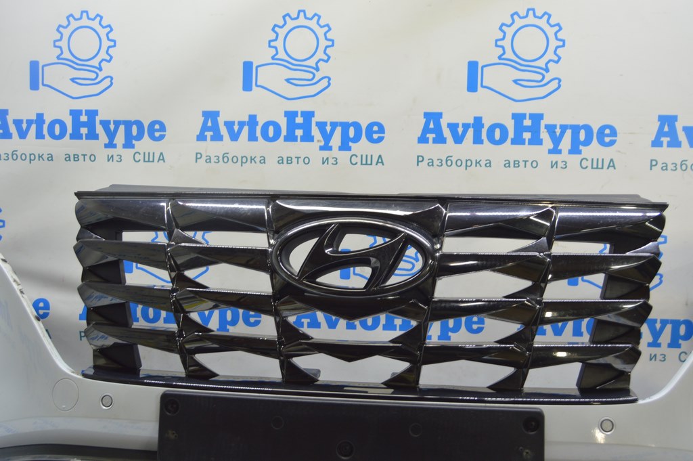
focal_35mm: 33
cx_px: 346
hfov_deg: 57.3
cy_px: 230
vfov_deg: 39.9
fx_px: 635
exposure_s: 1/20
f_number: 5.6
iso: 400
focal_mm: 22
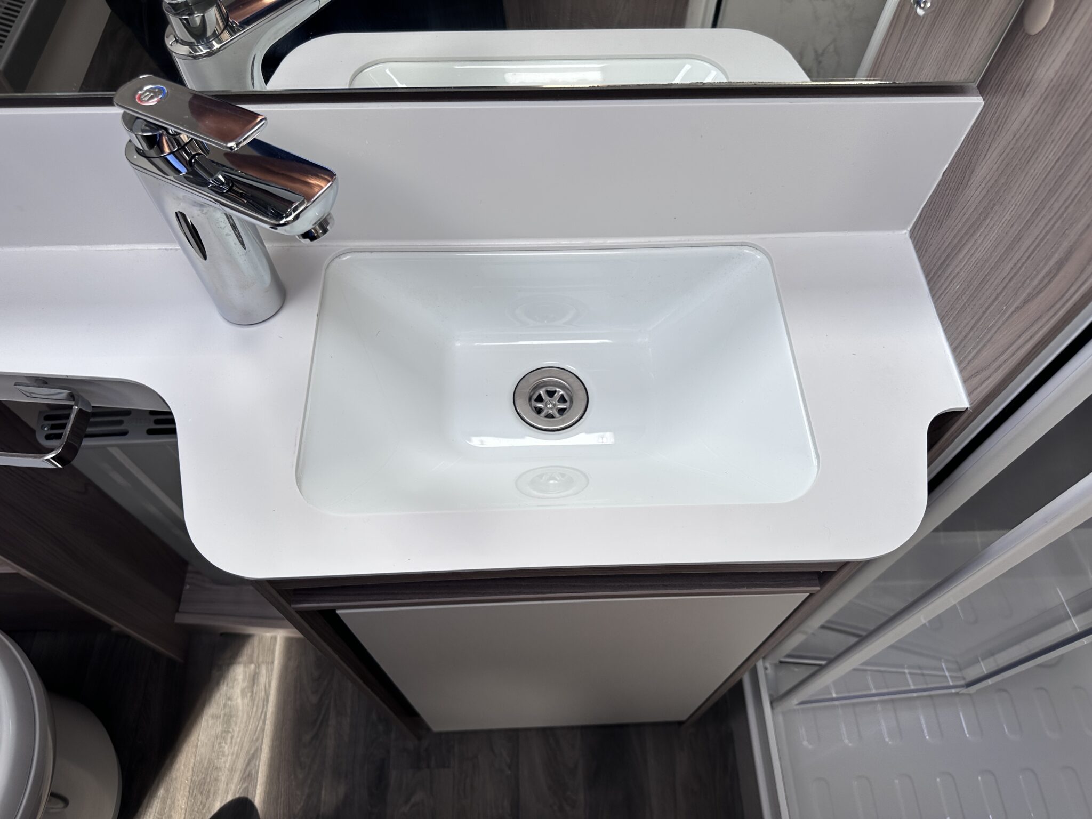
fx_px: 757
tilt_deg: -57.9
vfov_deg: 56.8
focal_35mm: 24
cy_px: 410
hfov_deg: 71.6
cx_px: 546
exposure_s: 1/306
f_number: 1.78
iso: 80
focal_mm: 6.86
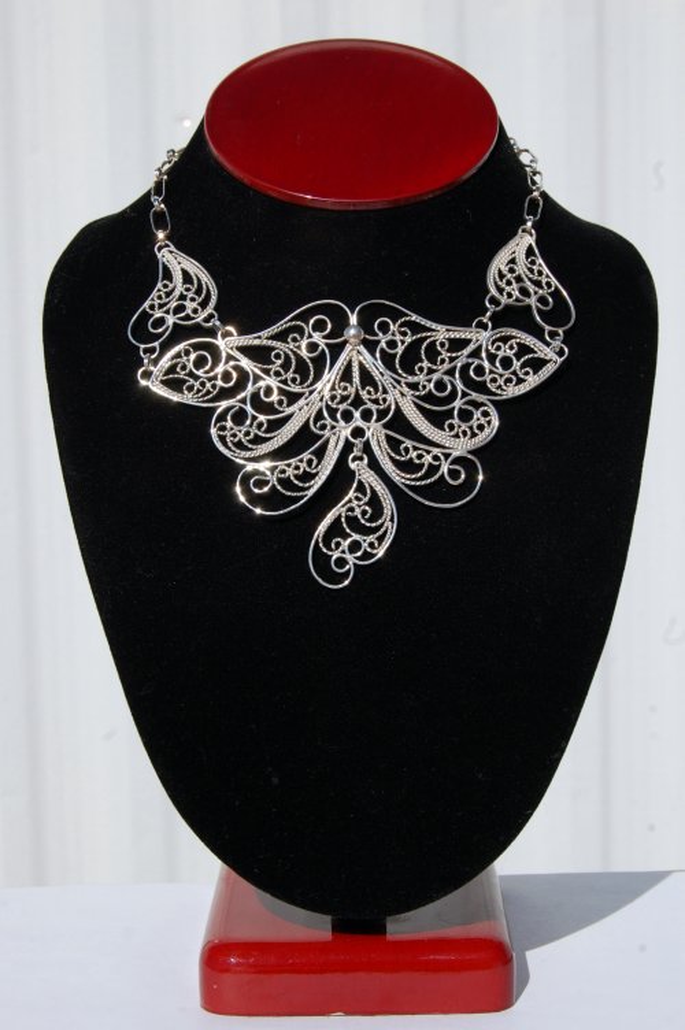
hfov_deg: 22.6
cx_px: 342
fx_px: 1716
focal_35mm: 60
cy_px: 515
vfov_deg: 33.4
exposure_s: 1/500
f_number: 11
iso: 200
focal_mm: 40
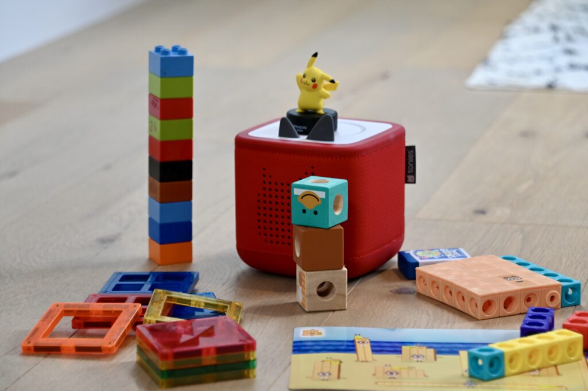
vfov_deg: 10.9
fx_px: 2040
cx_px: 294
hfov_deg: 16.4
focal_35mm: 125
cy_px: 196
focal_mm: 125
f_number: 5.6
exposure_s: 1/125
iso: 1100
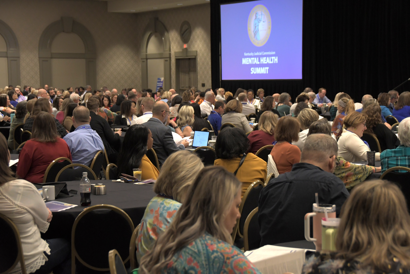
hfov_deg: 24.8
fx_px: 934
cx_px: 205
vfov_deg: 16.7
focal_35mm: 82
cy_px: 137
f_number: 5.6
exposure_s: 1/125
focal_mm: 55
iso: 2000
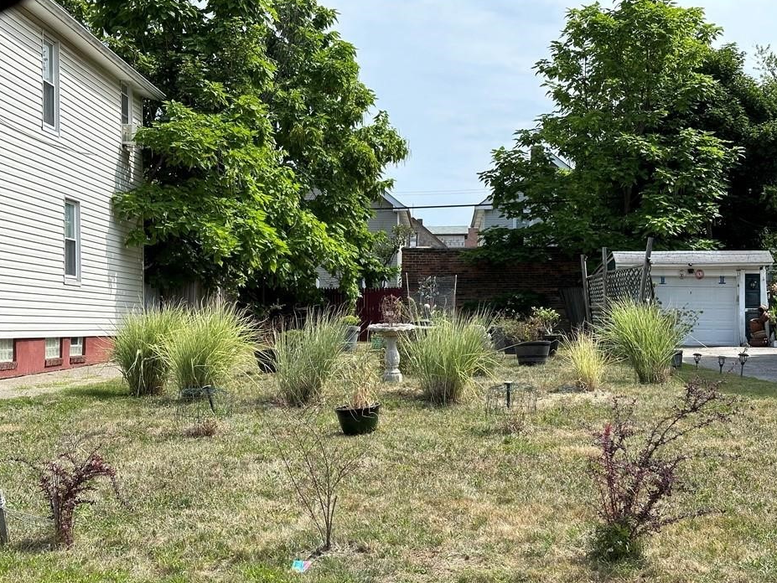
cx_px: 424
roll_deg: +0.0
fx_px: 1190
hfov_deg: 36.1
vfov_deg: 27.5
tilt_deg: +0.7
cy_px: 315
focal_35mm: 53
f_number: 1.78
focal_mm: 6.86
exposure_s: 1/1953
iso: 64
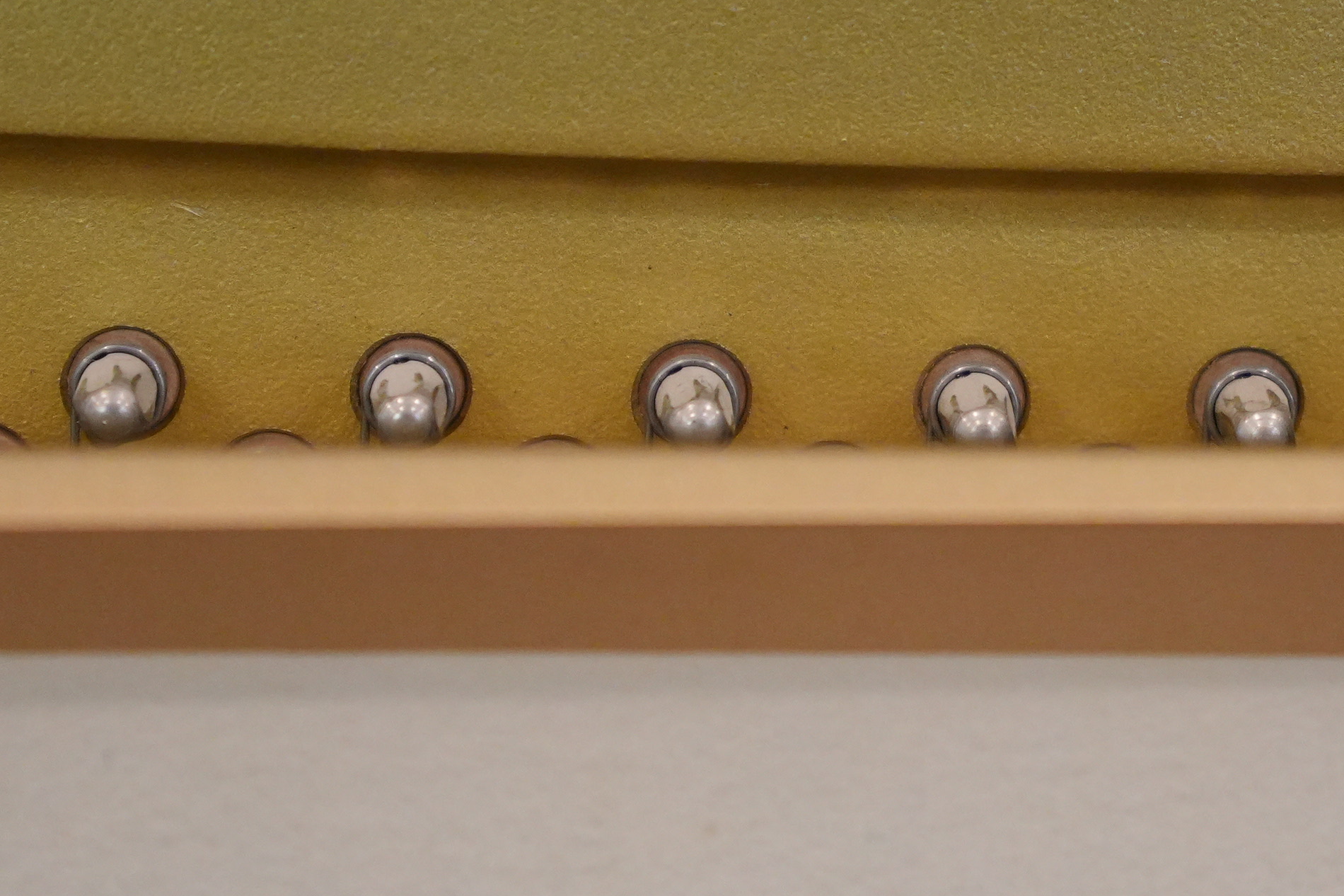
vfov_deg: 6.7
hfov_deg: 10.0
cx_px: 1098
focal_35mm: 204
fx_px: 7620
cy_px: 254
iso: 2000
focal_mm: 59
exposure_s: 1/160
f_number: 2.8
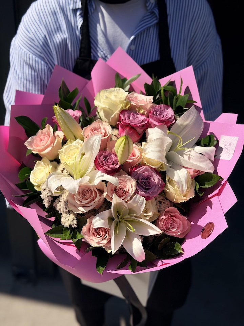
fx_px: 451
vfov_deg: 39.7
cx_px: 122
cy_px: 163
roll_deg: -4.5
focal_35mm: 48
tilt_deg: -34.9
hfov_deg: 30.3
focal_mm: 6.76
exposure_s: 1/11364
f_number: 1.78
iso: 64
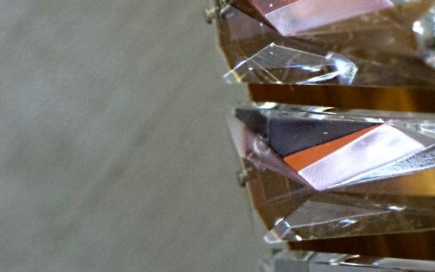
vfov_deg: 7.1
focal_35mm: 180
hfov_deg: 11.6
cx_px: 331
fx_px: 2134
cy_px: -244
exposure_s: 1/70
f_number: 4
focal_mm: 46.6
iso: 2500
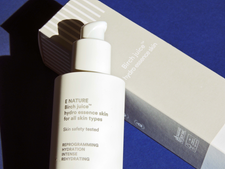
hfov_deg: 22.8
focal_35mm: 86
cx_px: 112
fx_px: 559
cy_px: 85
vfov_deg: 17.2
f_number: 4.5
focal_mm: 15.1
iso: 100
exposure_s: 1/1000
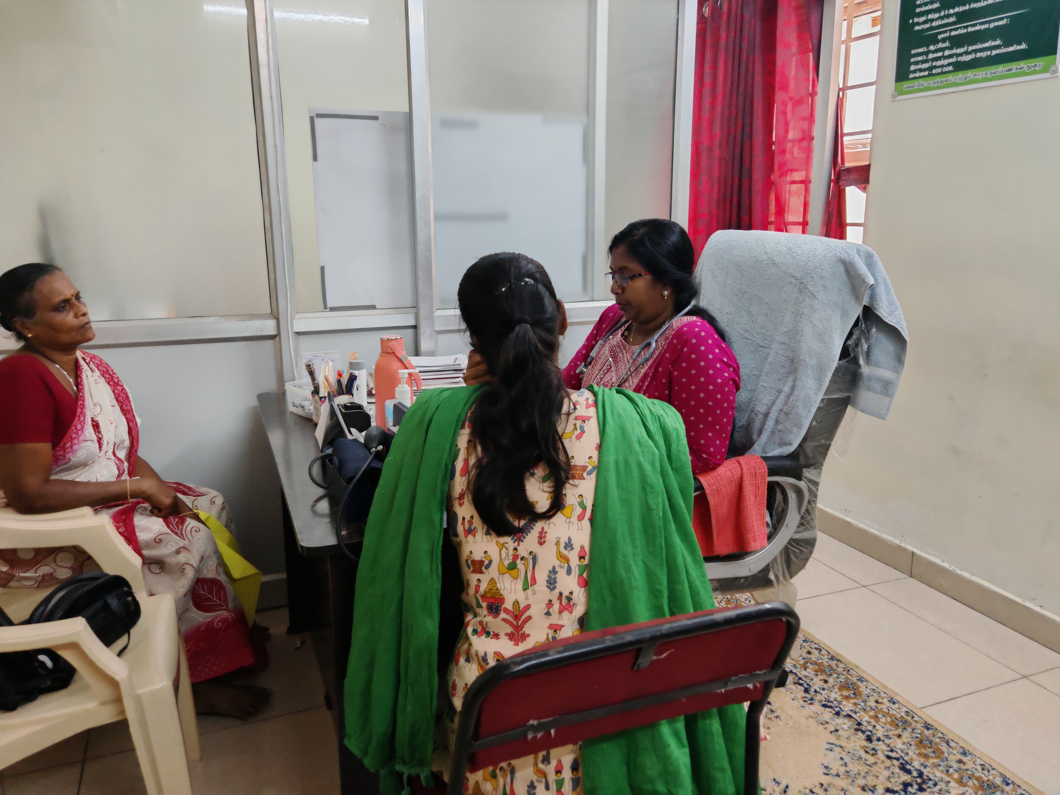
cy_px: 398
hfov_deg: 65.3
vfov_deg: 51.4
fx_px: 827
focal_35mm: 27
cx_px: 530
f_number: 1.9
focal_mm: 6.67
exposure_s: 1/100
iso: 1000
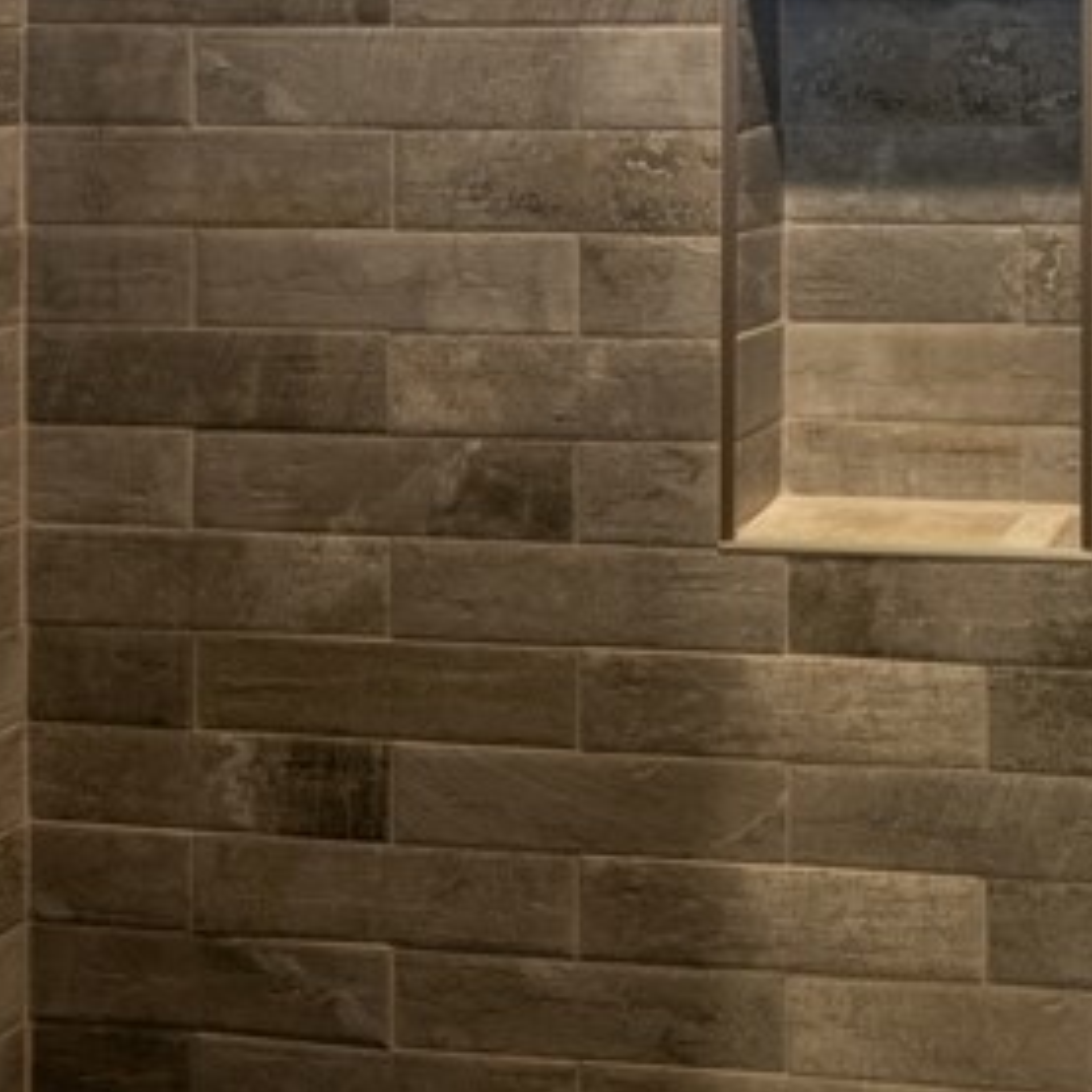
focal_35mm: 44
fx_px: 1570
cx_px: 1372
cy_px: 81
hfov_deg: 31.0
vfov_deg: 35.7
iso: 320
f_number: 11
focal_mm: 14
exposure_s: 1.6
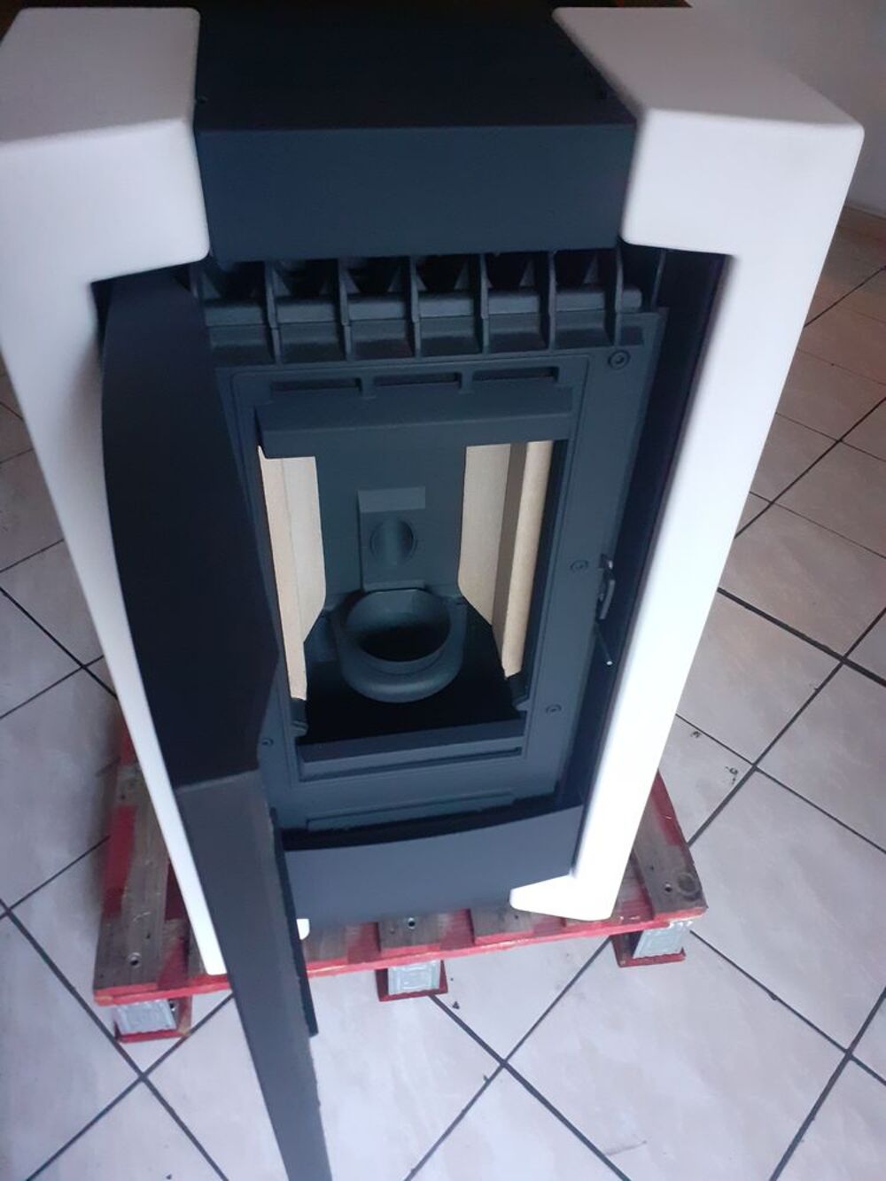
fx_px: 921
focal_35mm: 27
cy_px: 590
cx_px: 443
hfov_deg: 51.4
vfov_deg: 65.3
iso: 500
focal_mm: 3.6
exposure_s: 1/20
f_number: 1.9
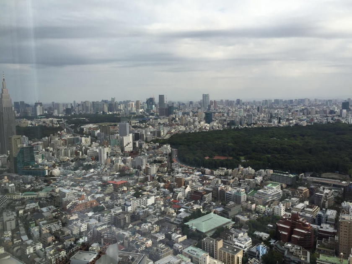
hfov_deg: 61.7
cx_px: 176
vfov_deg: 48.2
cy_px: 132
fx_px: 295
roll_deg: +1.5
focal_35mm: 29
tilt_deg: -5.9
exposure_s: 1/471
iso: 32
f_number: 2.2
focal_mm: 4.15
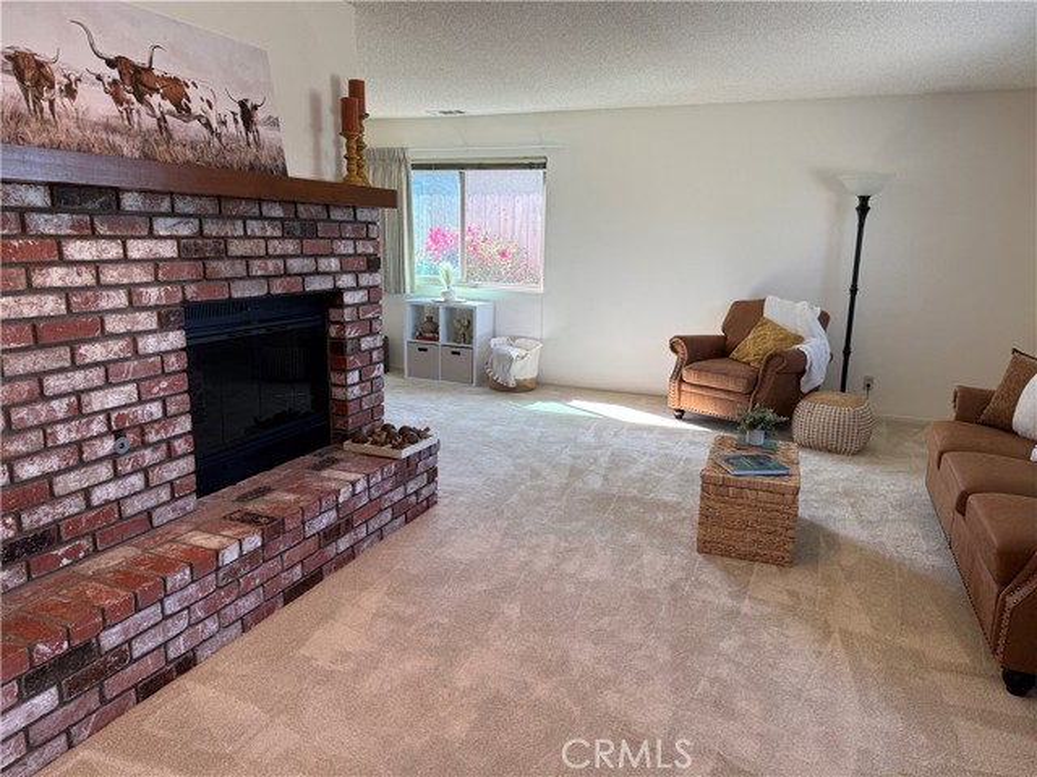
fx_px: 719
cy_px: 388
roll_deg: -0.7
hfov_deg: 71.6
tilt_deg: -12.1
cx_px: 518
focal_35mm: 24
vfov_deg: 56.8
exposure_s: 1/150
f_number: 1.78
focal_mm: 6.76
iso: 80
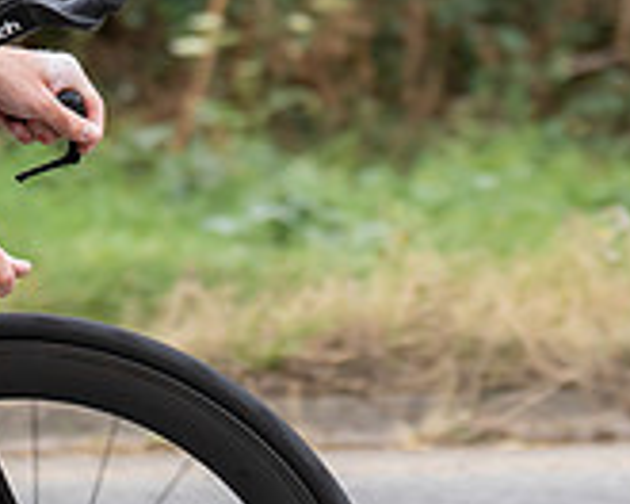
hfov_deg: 5.2
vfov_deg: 4.2
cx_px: -508
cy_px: -191
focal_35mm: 368
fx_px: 6862
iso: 640
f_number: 4
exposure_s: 1/1000
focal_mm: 89
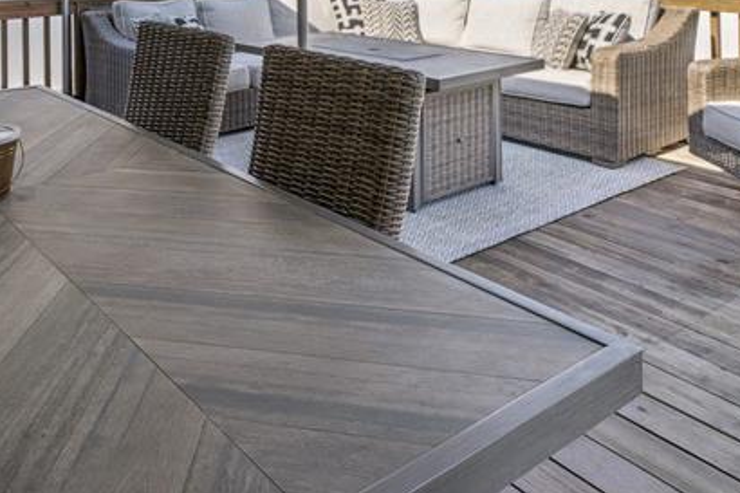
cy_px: -61
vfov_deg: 32.7
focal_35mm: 35
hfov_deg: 52.8
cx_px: 215
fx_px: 719
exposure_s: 1/250
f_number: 11
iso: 200
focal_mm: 14
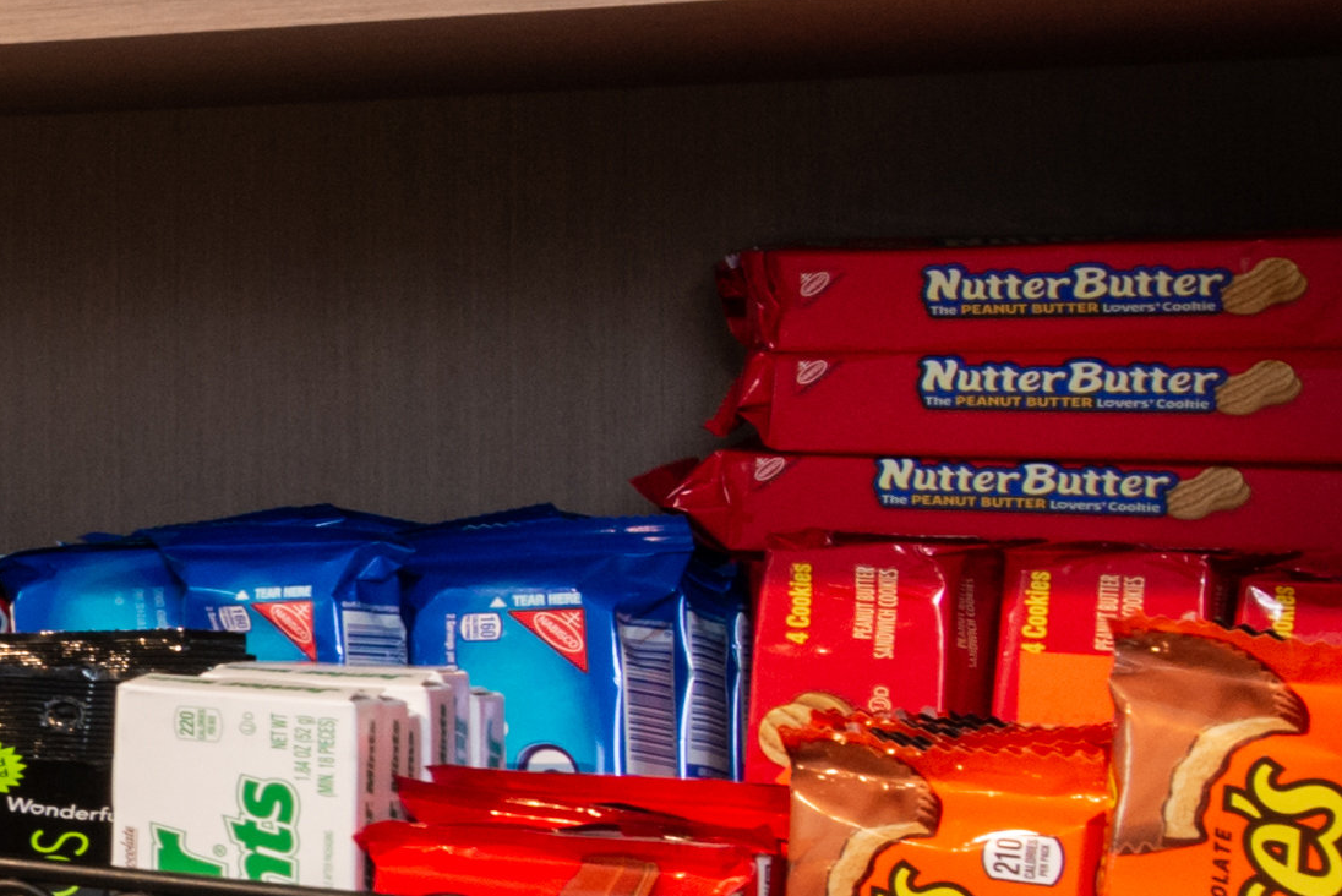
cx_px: -2040
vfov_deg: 14.6
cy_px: 346
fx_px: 3506
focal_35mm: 94
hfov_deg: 13.8
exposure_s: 1/8
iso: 640
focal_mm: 14
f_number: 9
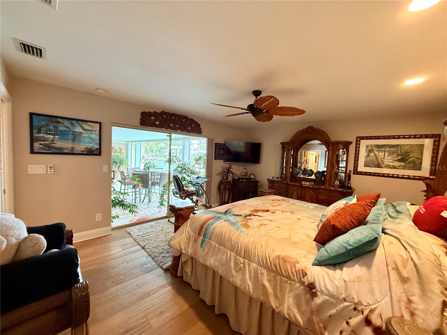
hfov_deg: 102.1
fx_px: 181
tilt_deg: -2.7
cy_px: 168
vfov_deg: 85.7
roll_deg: -2.7
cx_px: 224
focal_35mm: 14
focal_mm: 2.22
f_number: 2.2
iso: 500
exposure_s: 1/120
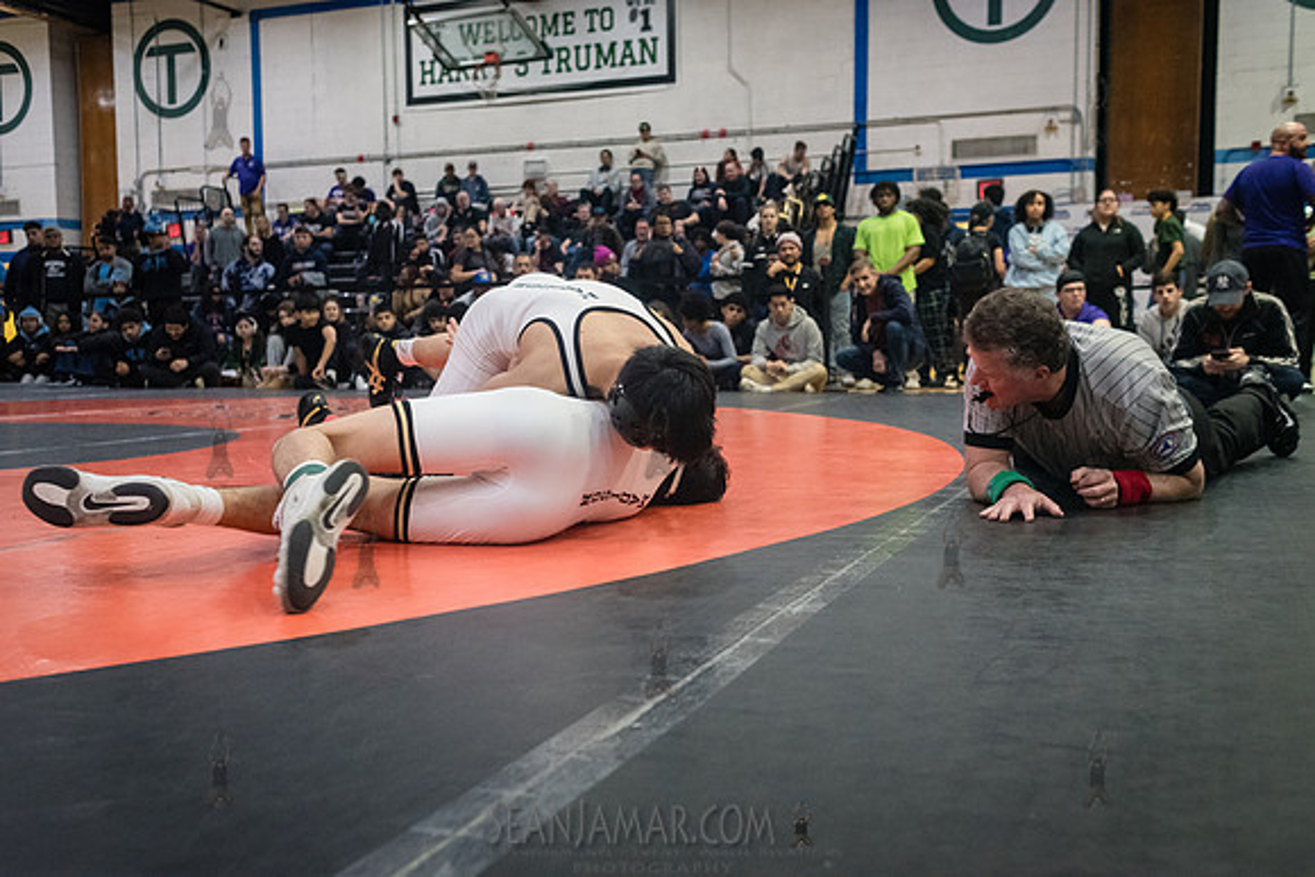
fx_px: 1279
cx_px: 658
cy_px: 438
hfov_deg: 54.4
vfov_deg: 37.9
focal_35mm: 35
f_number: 4
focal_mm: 35
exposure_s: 1/400
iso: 8000
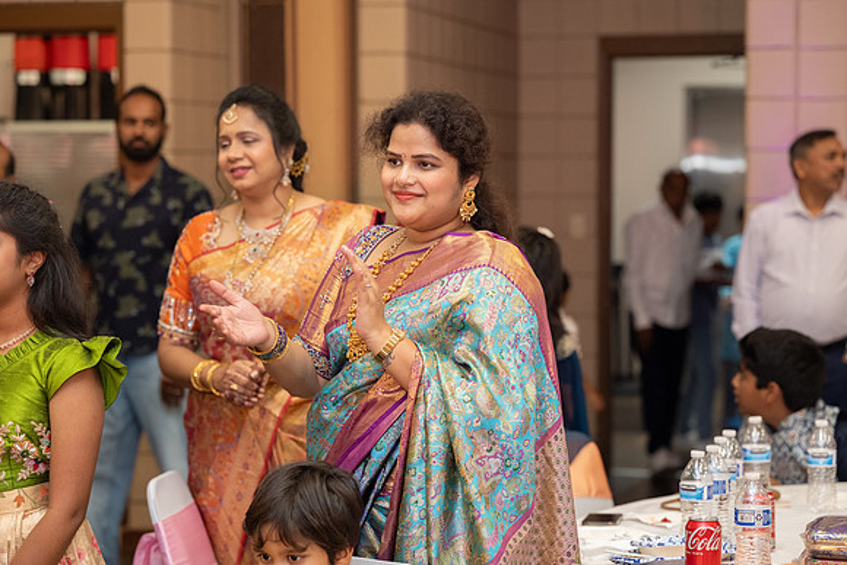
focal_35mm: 92
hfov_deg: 22.0
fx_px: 2174
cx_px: 424
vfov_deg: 14.8
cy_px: 282
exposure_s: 1/160
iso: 1000
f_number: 3.5
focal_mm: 92
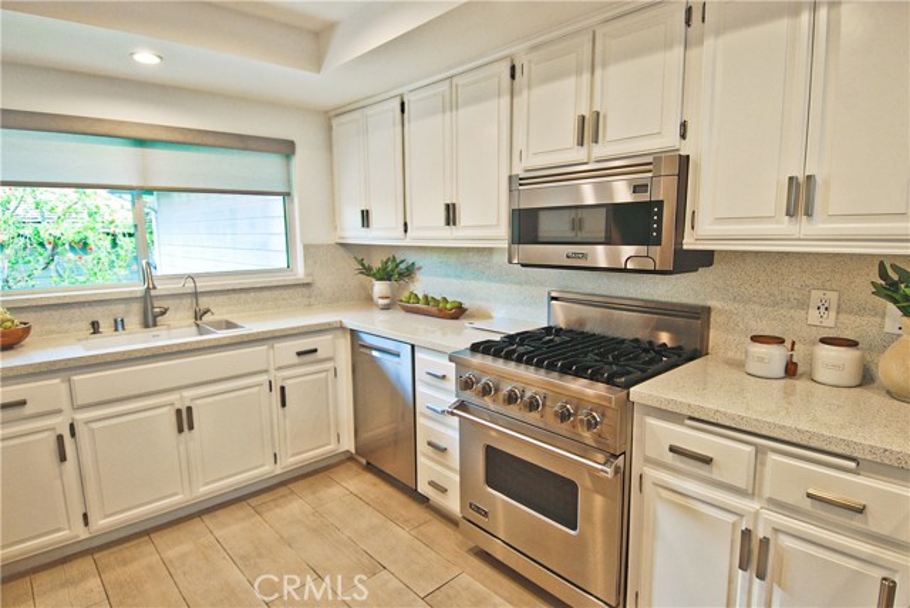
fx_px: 455
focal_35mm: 18
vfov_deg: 67.5
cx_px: 455
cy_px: 304
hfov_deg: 89.9
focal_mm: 12
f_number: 4
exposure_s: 1/60
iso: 400
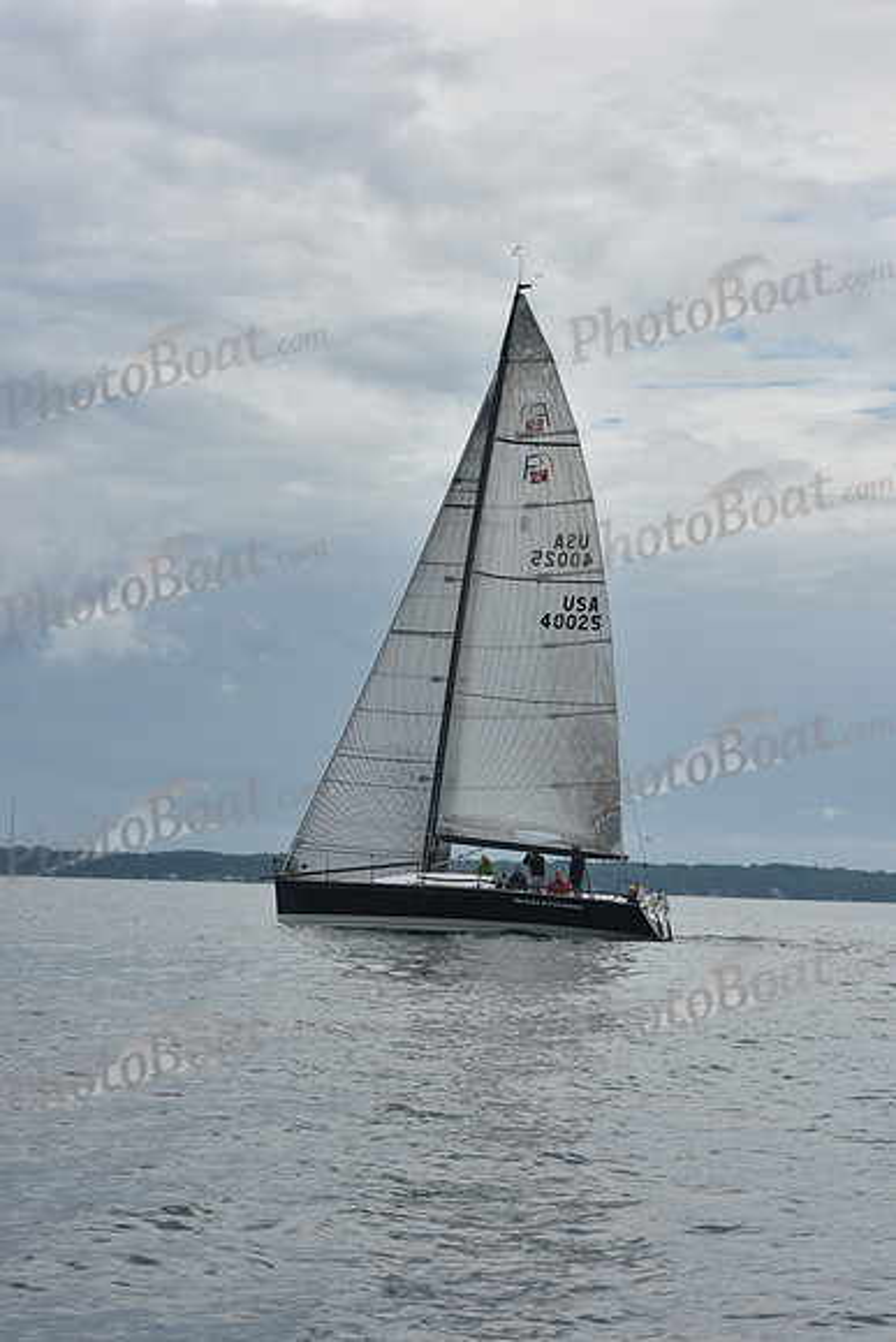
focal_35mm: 95
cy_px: 671
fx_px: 3544
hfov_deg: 14.4
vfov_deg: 21.5
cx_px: 448
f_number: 13
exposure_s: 1/800
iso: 250
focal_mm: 95
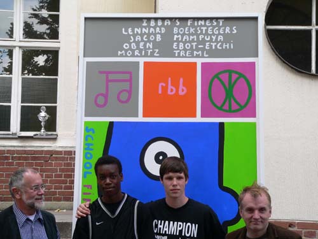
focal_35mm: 67
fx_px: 615
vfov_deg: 21.9
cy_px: 120
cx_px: 159
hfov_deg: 29.0
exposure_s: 1/100
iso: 80
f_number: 4
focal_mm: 11.2
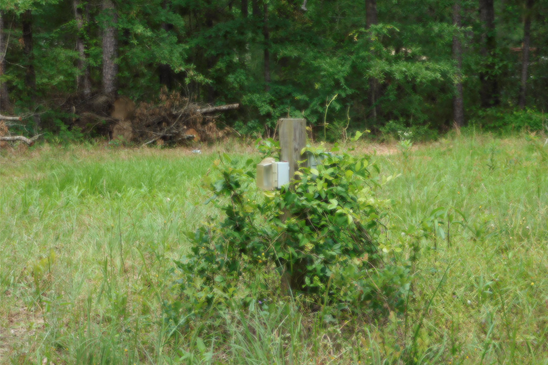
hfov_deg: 17.1
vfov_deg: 11.4
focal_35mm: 120
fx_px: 1827
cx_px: 275
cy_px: 183
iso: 125
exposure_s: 1/200
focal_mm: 20.3
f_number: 4.8
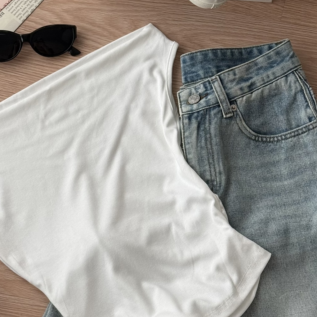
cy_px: 150
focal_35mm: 85
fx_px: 881
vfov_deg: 20.4
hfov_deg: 20.4
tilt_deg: -72.4
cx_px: 123
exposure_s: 1/121
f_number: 1.78
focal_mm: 6.76
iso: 80
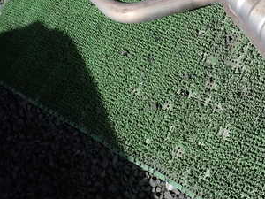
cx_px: 264
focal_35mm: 50
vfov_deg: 28.3
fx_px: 383
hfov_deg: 34.7
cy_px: 31
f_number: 2.8
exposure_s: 1/800
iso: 100
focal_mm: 4.5
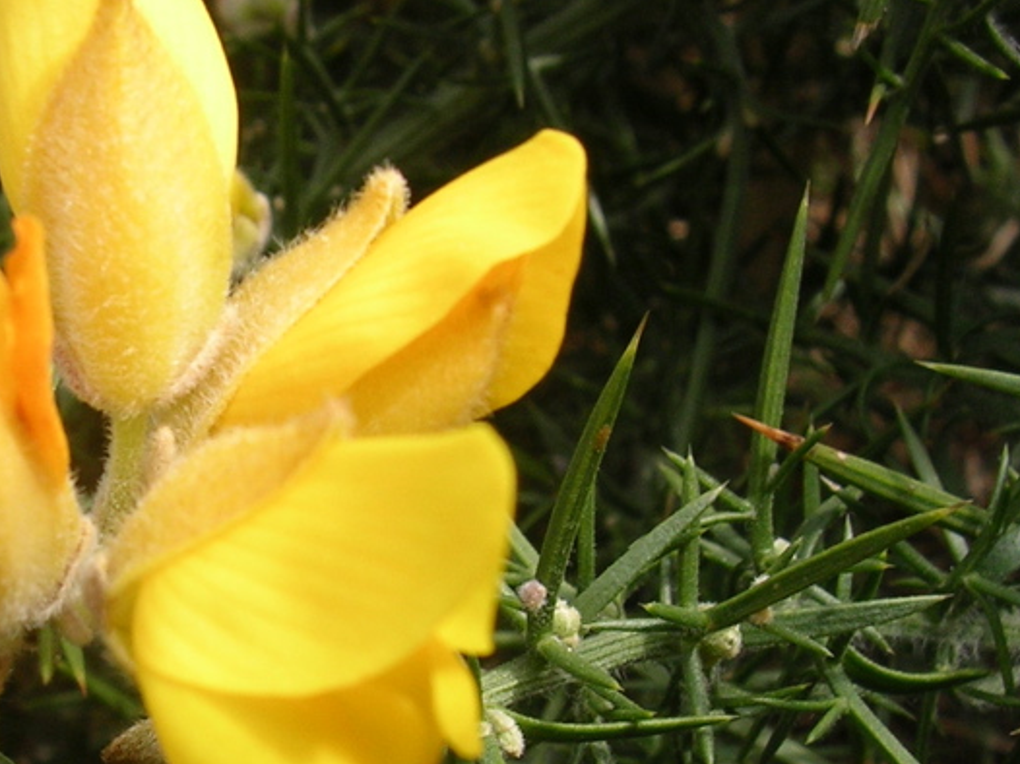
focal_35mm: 74
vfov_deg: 19.7
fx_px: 2180
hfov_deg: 25.7
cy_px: 584
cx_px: 143
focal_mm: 5.8
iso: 50
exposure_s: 1/144
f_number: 5.6
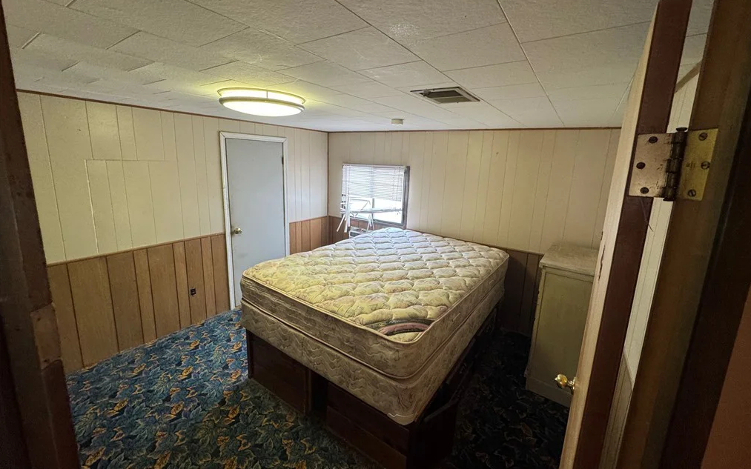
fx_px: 307
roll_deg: -1.9
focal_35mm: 15
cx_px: 377
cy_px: 217
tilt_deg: -11.5
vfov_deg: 74.7
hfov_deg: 101.5
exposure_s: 1/60
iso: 200
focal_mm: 2.22
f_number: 2.2
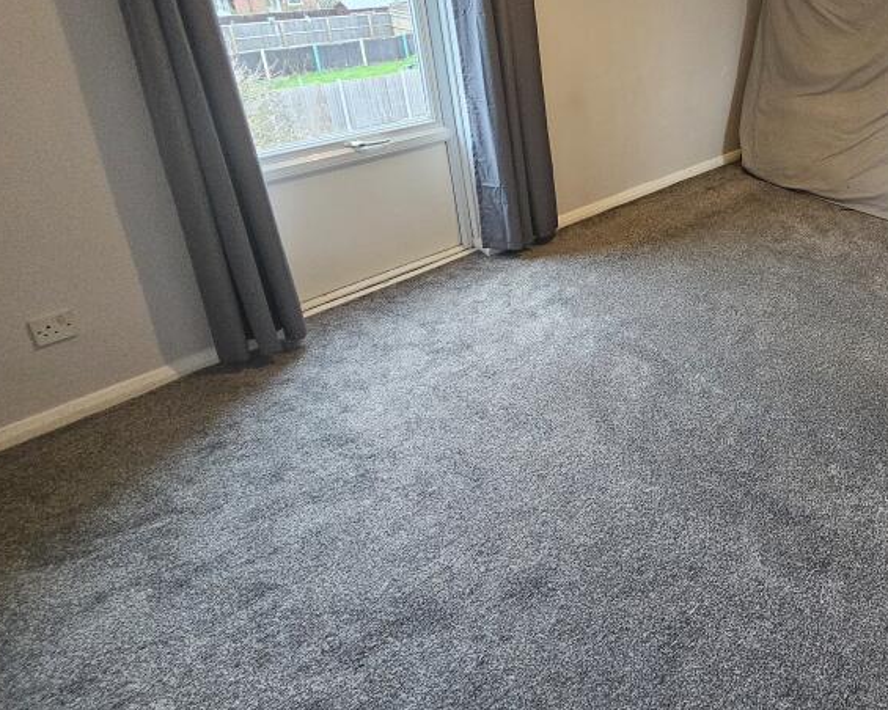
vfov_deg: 57.4
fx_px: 604
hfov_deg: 63.5
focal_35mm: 23
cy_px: 167
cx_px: 759
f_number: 2.2
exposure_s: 1/33
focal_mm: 2.2
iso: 640
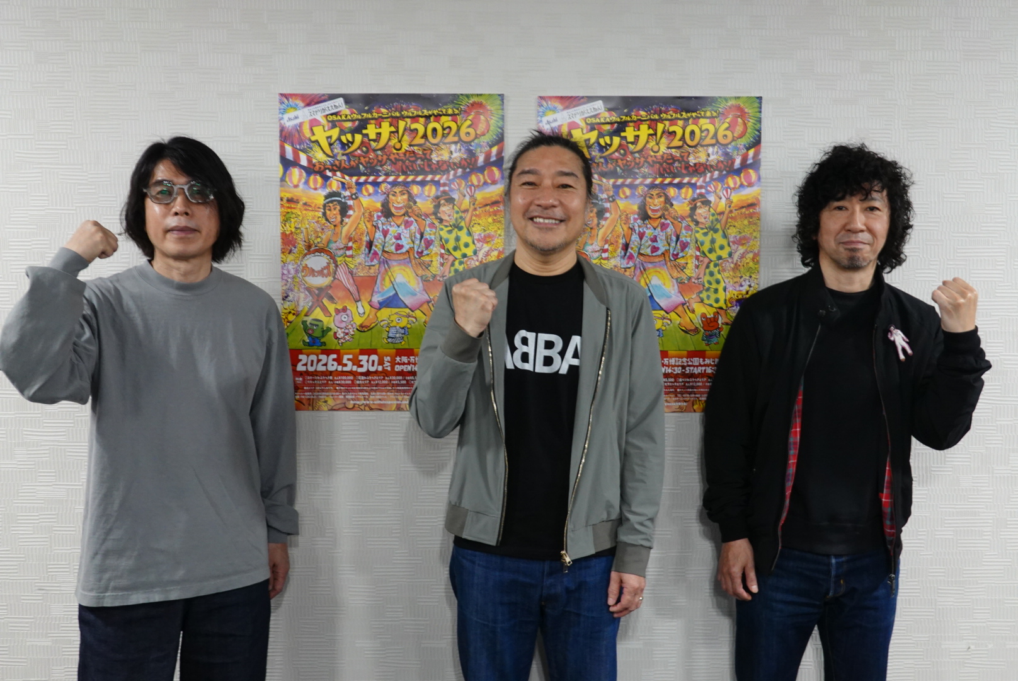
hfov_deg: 48.4
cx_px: 509
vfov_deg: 33.5
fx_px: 1132
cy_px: 340
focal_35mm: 40
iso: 800
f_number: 4
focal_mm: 14.99
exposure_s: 1/40
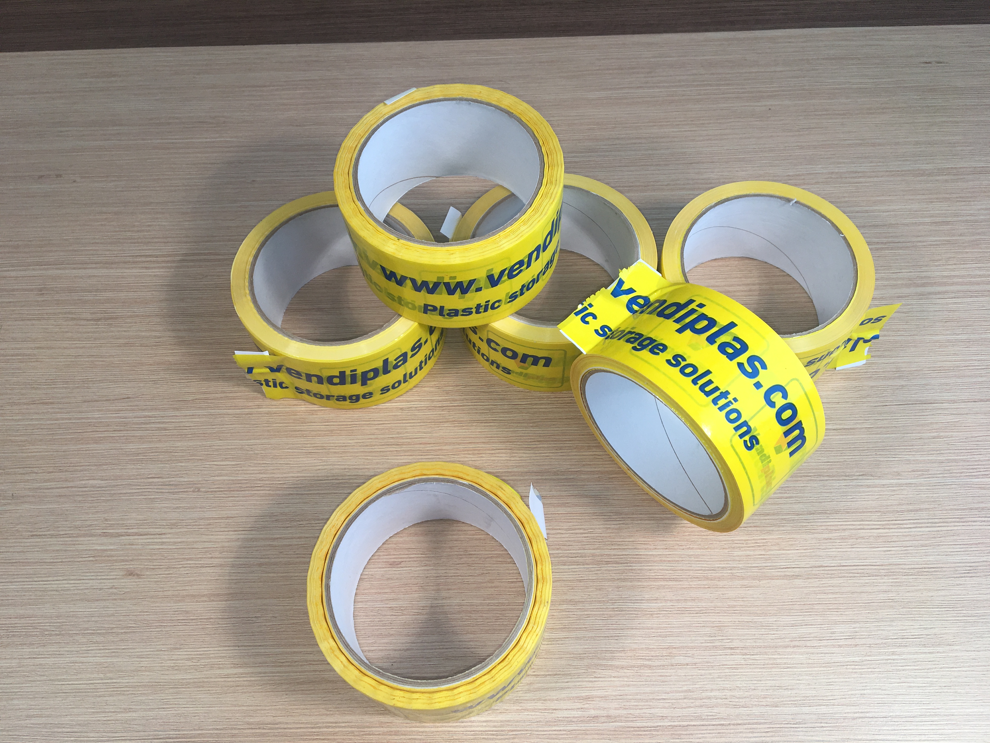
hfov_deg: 61.7
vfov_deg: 48.2
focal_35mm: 29
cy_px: 372
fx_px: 829
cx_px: 495
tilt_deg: -63.0
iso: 25
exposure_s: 1/403
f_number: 2.2
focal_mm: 4.15
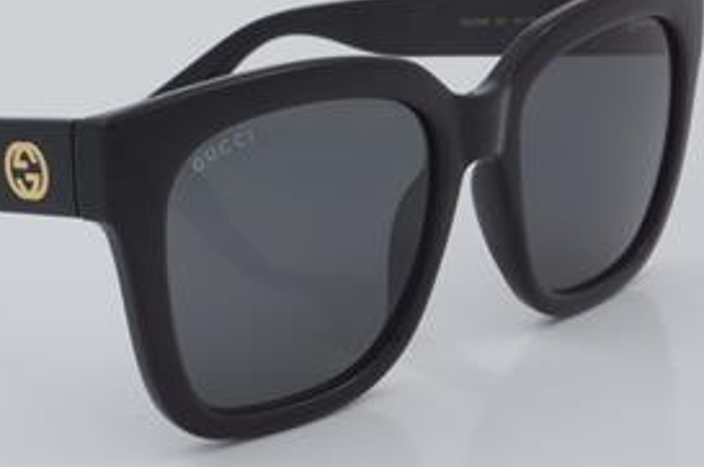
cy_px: 194
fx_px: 2147
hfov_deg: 18.5
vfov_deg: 12.4
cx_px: 209
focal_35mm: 110
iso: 100
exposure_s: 1/4
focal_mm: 50
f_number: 32
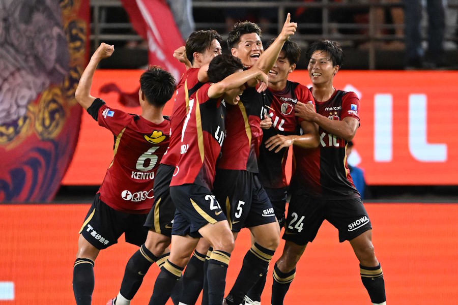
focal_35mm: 560
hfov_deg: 3.7
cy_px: 152
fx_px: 7124
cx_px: 229
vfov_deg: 2.5
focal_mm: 560
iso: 6400
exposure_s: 1/1600
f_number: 4
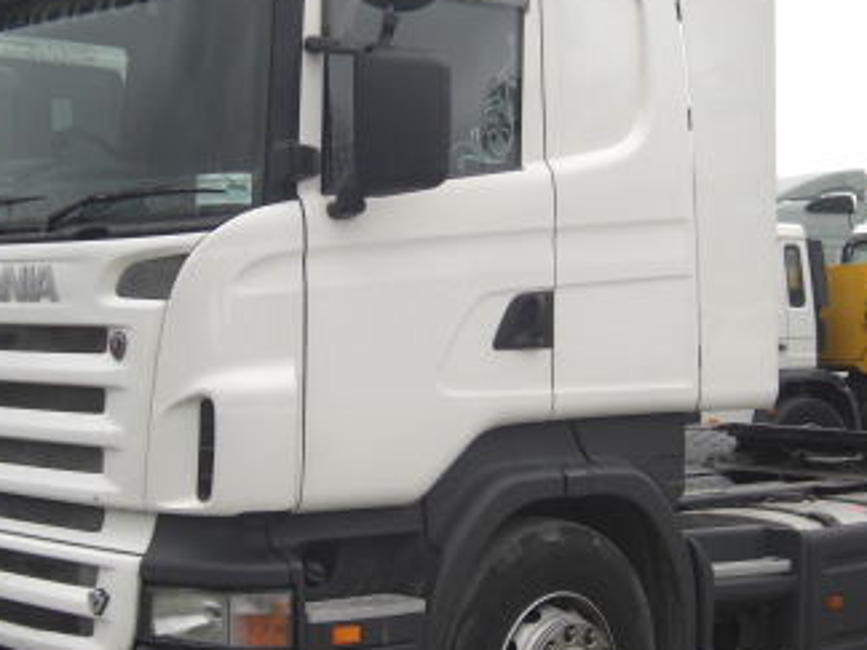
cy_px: 281
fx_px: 1878
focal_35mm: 75
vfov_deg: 19.6
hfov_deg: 26.0
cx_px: 393
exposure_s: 1/250
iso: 80
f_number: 2.8
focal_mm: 7.9
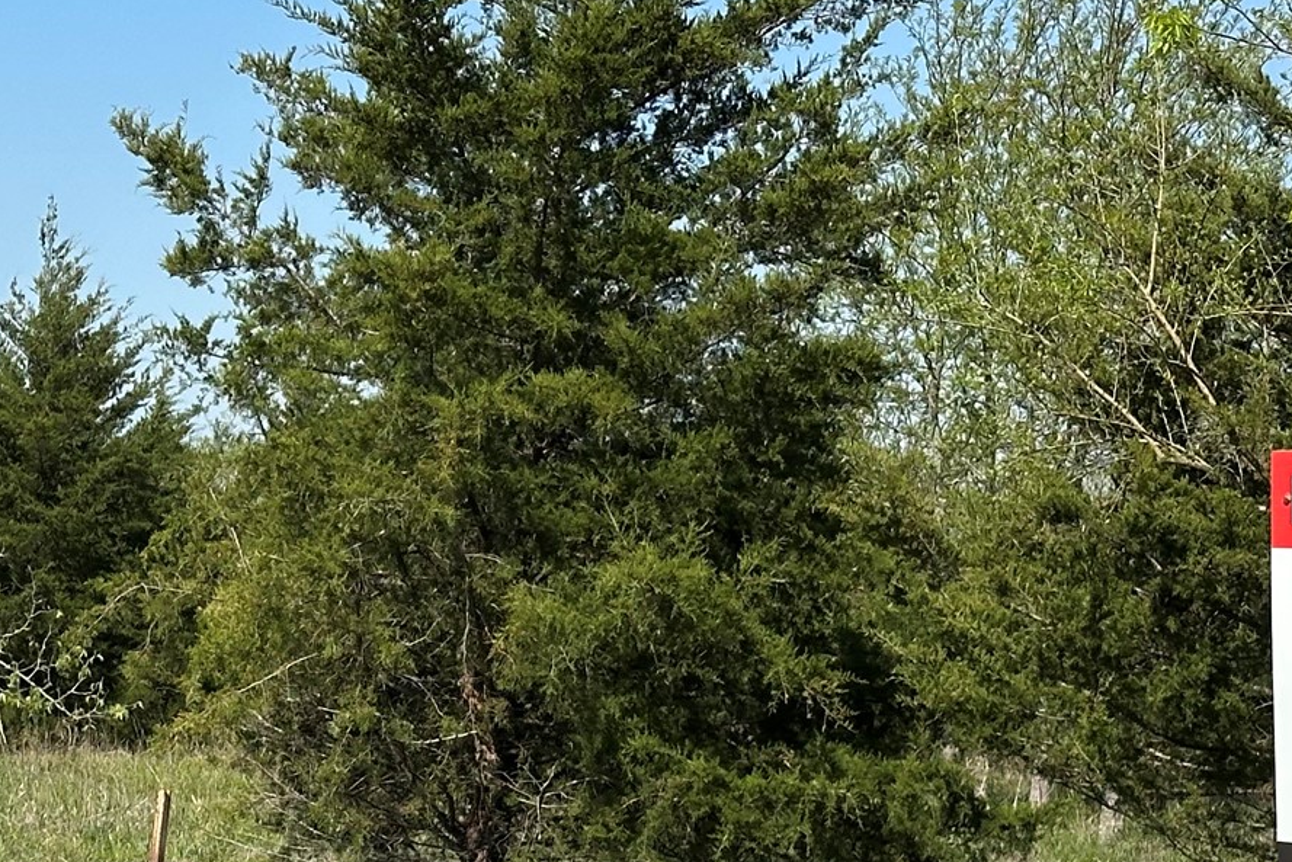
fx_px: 4128
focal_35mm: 115
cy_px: 856
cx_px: 343
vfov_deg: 11.8
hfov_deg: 17.7
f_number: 1.78
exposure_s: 1/3597
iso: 64
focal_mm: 6.86
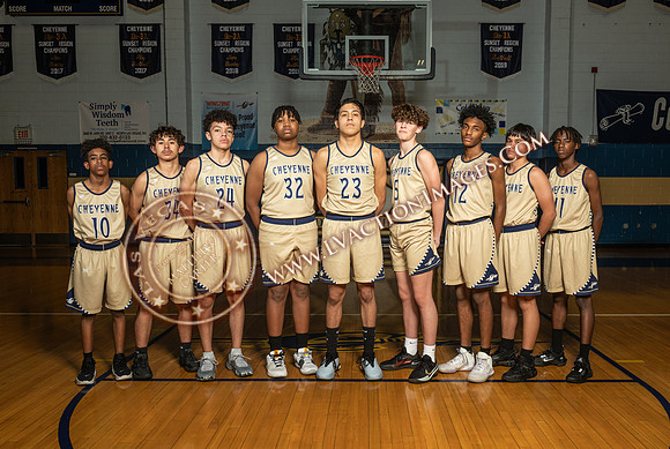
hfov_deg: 57.0
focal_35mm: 33
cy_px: 235
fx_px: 617
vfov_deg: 40.0
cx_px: 356
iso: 125
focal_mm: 31
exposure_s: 1/125
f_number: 7.1
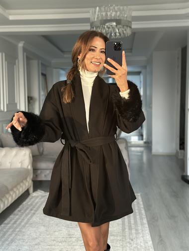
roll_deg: +1.9
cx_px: 94
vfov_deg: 39.6
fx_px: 349
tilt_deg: -21.3
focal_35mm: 48
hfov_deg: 30.3
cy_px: 126
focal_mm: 6.86
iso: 125
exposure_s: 1/67
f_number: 1.78
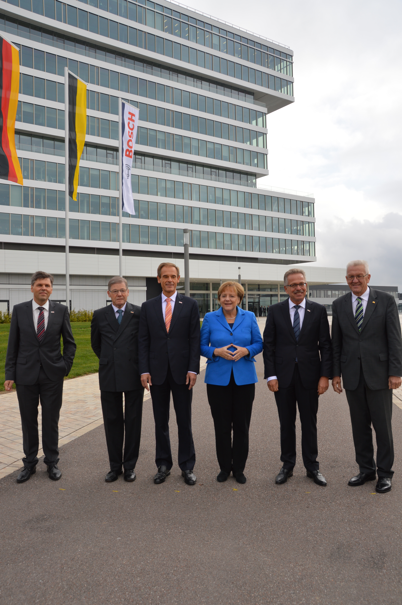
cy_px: 302
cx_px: 201
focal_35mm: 33
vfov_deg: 57.3
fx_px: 554
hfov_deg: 39.9
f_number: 9
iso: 100
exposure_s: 1/200
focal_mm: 22
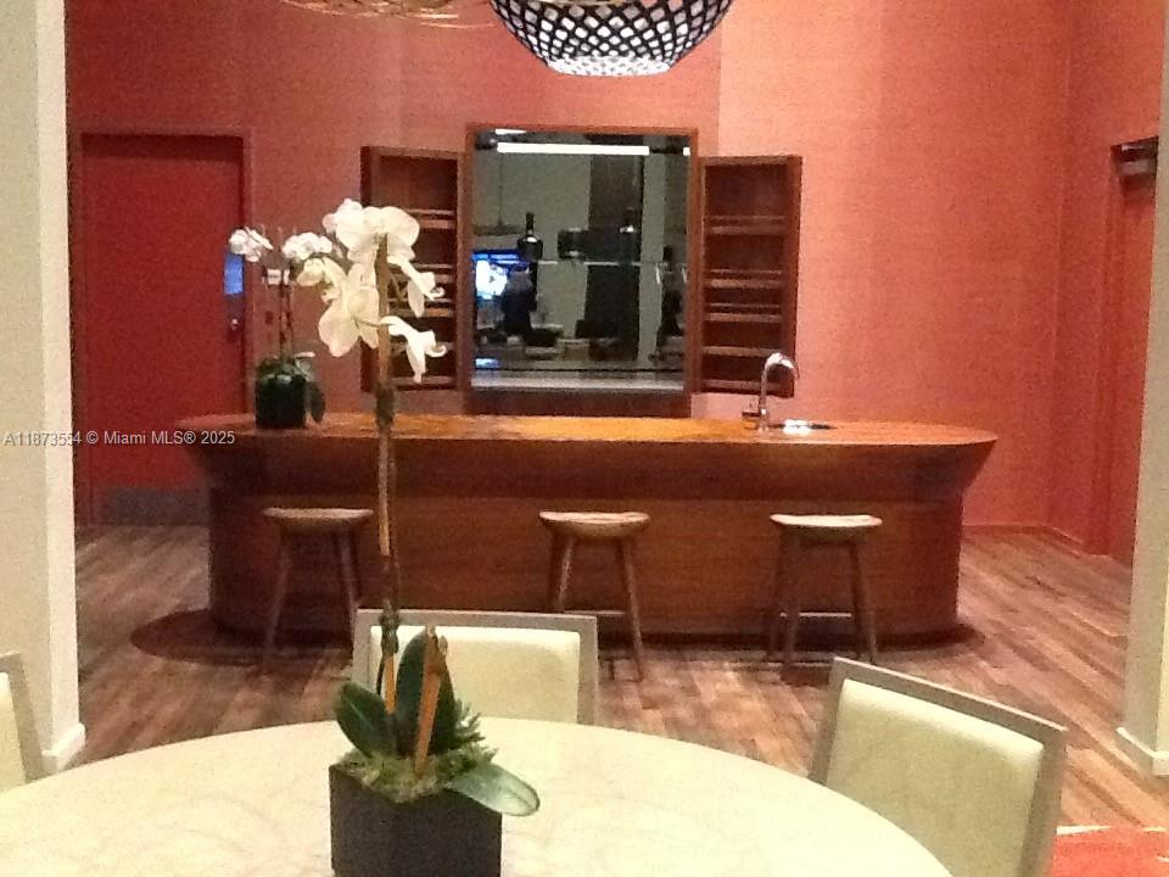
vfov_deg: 32.9
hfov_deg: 42.9
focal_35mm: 44
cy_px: 438
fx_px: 1486
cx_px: 584
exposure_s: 1/15
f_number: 2.4
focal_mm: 2.03
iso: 640
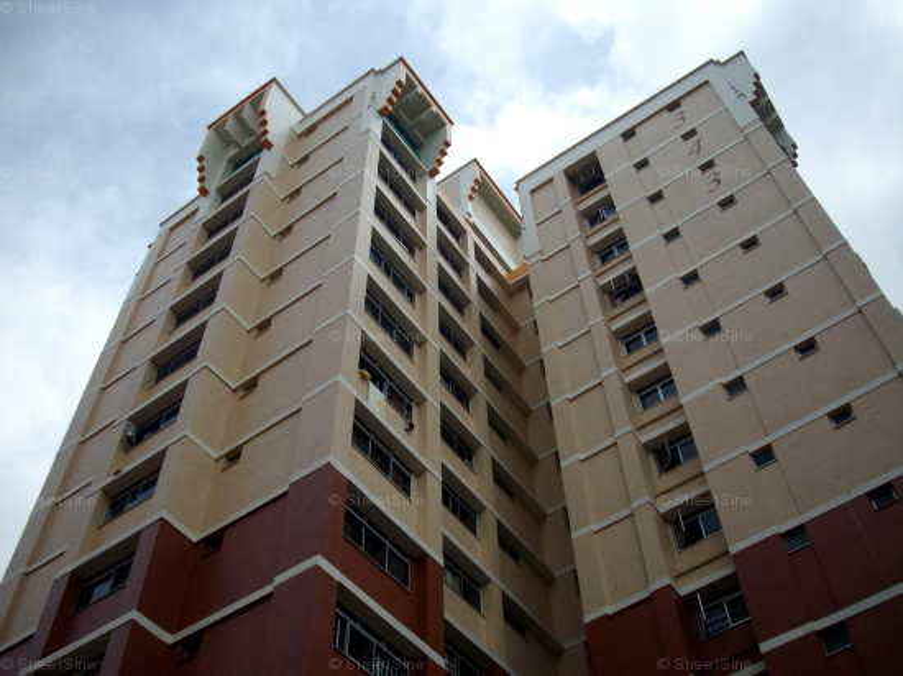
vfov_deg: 38.6
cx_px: 452
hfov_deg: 50.2
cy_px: 338
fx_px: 965
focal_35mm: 37
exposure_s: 1/400
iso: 80
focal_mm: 6.2
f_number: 5.6
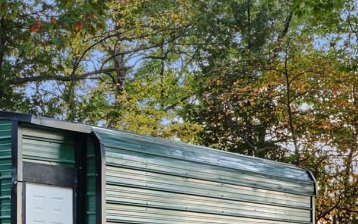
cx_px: 66
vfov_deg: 10.6
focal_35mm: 121
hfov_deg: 17.1
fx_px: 1180
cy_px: 291
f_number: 8
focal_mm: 35
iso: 400
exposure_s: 1/3
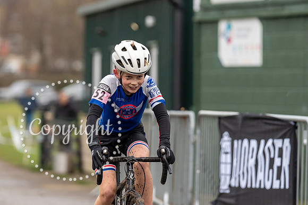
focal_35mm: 364
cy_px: 81
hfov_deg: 5.7
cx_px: 131
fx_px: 3112
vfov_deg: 3.8
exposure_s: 1/1000
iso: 800
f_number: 3.2
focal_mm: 191
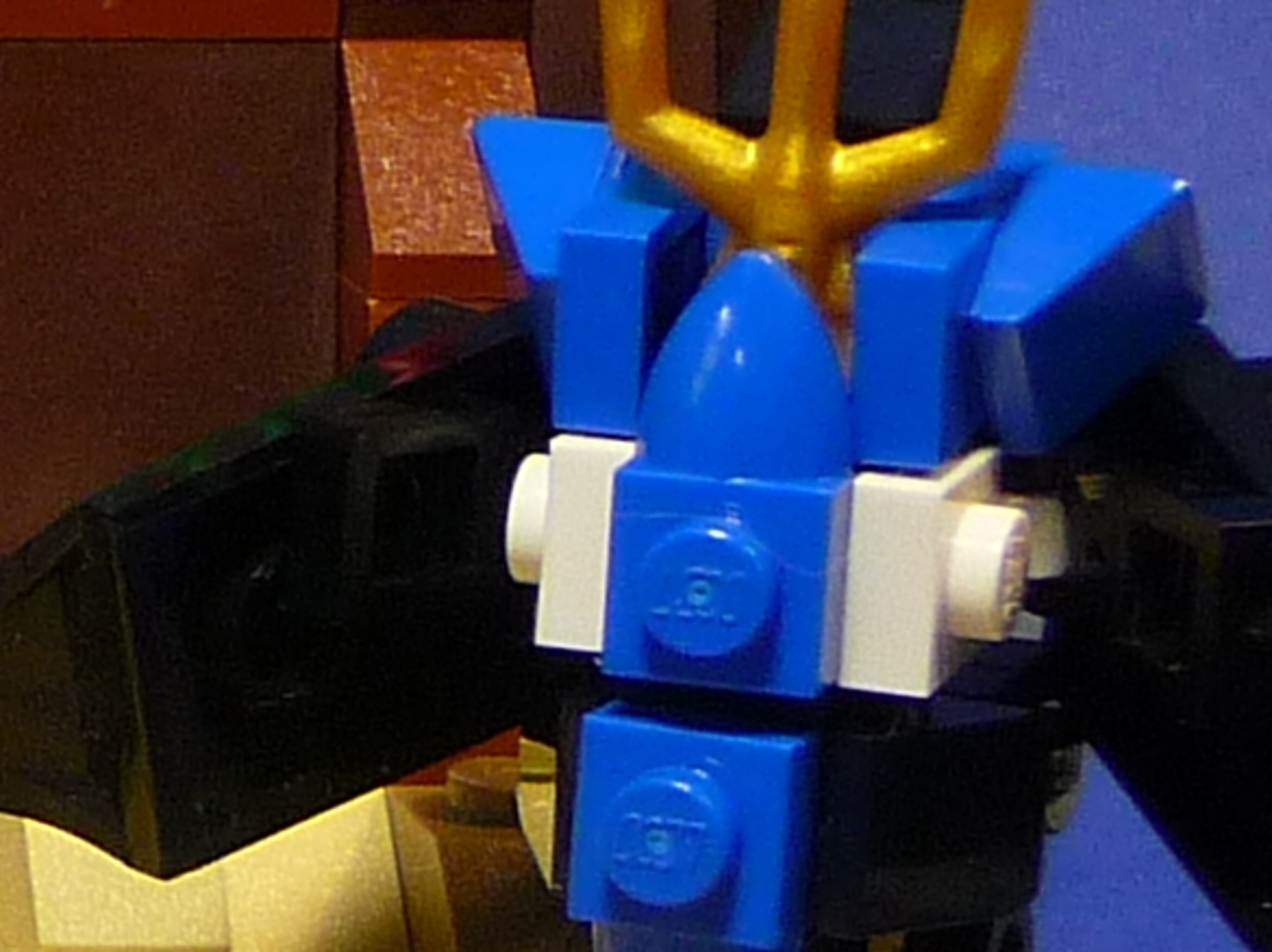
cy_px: 782
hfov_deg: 8.7
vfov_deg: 7.4
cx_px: -2035
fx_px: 7381
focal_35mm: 201
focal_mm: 5.6
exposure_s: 1/30
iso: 160
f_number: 3.6
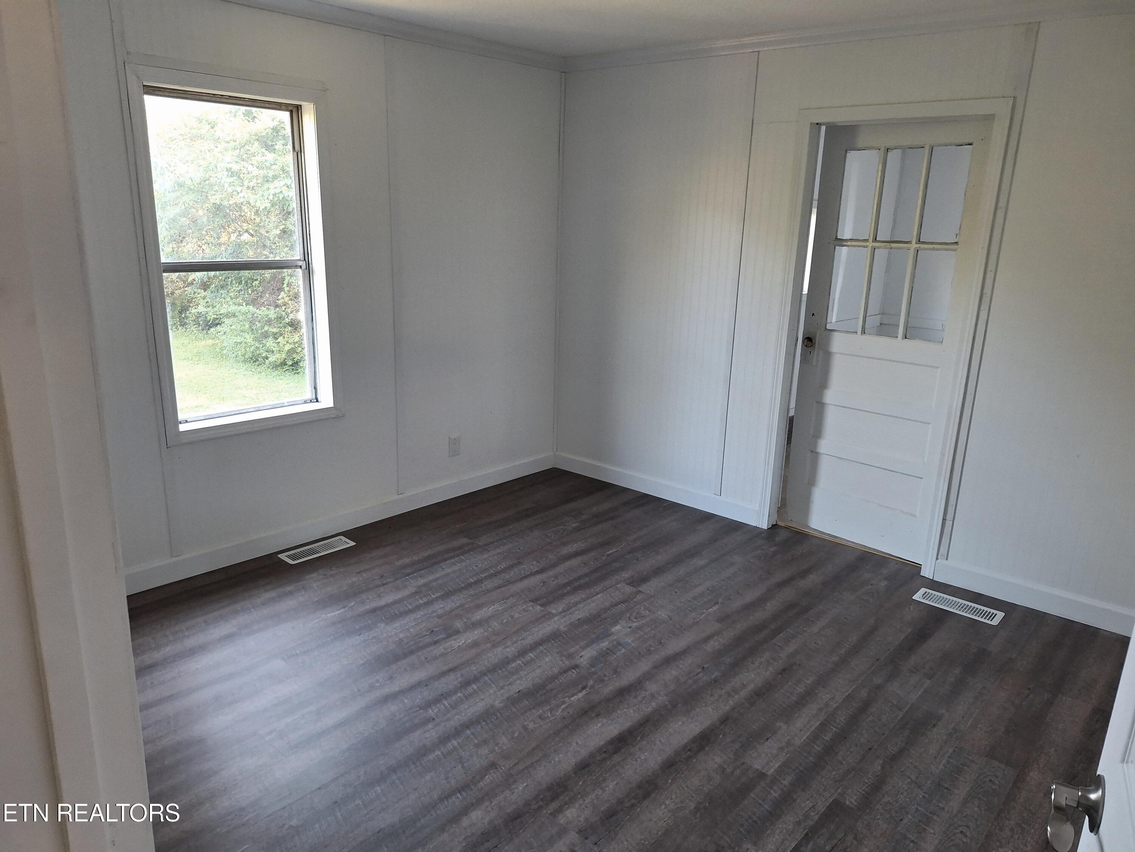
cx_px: 568
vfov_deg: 58.9
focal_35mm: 23
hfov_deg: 73.9
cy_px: 426
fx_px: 754
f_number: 1.8
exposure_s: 1/40
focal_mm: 5.54
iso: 125
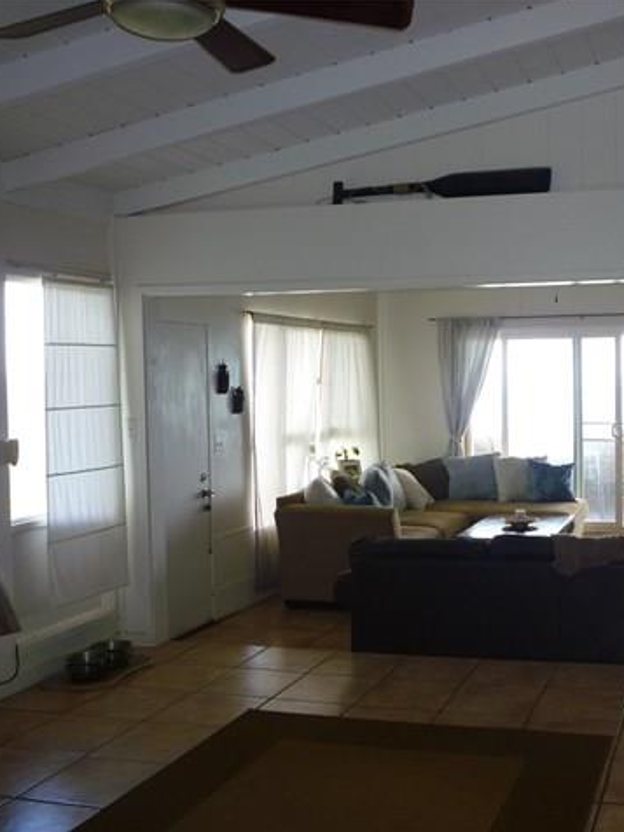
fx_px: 937
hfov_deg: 35.5
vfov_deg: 47.9
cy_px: 414
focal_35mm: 39
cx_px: 505
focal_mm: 5.2
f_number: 3.3
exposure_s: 1/30
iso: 100
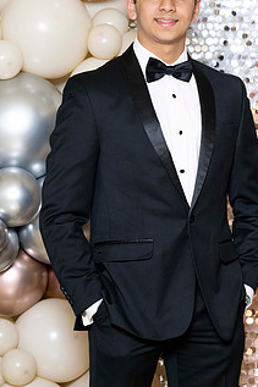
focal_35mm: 199
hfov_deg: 6.9
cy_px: 131
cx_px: 159
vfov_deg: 10.3
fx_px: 2141
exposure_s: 1/200
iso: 250
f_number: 5.6
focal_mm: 140
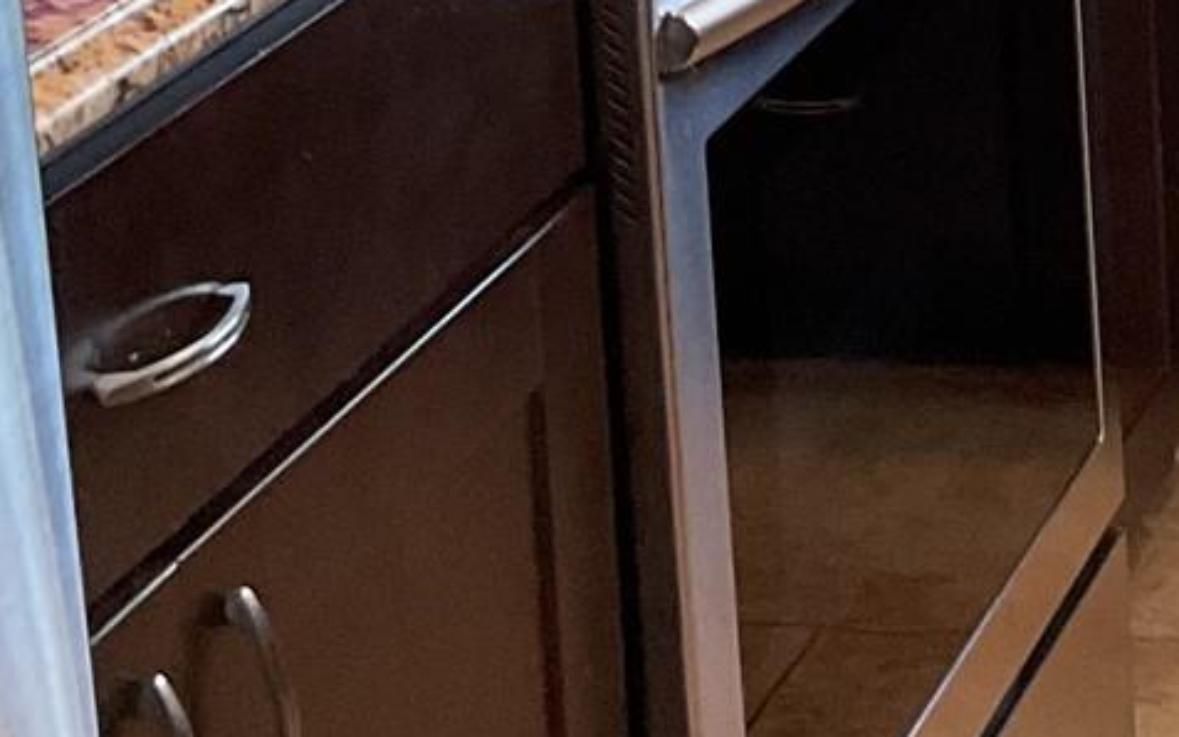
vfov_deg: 9.4
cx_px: 1399
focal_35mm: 132
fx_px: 4241
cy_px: -680
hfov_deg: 15.3
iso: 64
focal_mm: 3
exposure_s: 1/60
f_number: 1.8
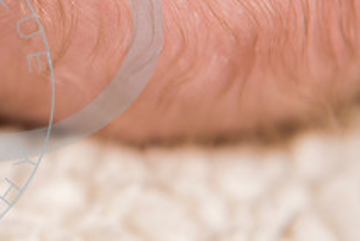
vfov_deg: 11.0
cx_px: -36
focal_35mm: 123
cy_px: -50
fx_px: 1232
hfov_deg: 16.2
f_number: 3.2
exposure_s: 1/125
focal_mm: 45
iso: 100
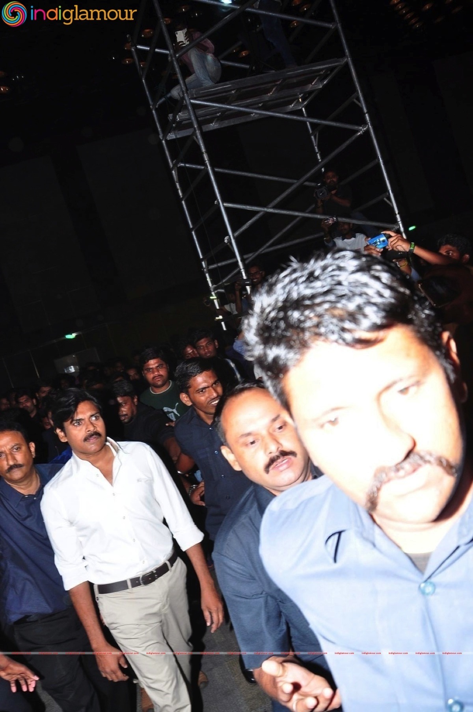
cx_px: 236
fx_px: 622
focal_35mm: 32
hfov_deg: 41.6
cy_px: 356
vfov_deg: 59.5
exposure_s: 1/160
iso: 400
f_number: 5
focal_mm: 21
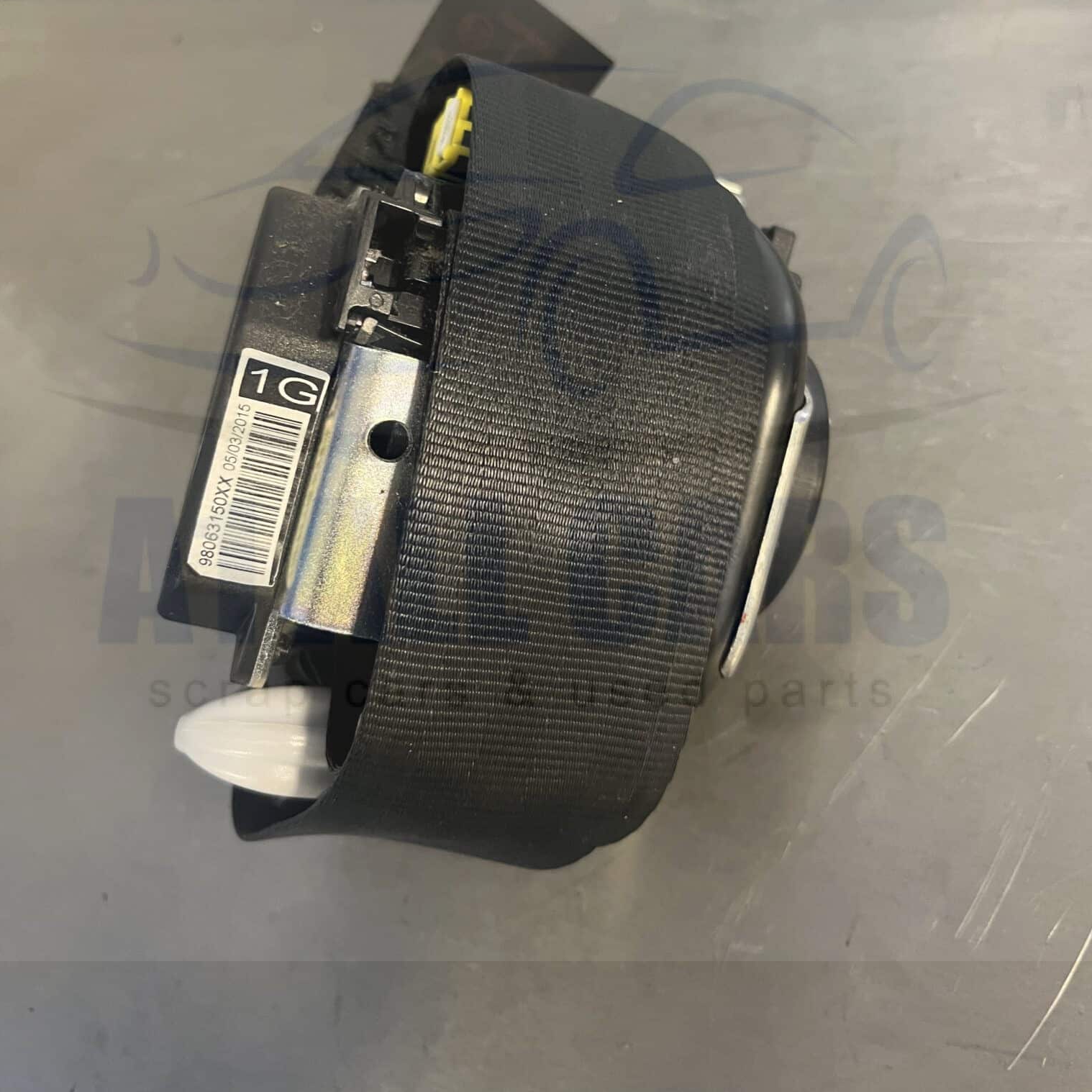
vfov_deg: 52.0
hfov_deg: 52.5
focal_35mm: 31
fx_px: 1106
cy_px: 409
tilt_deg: -50.4
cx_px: 551
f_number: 1.6
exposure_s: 1/50
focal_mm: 5.1
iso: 320
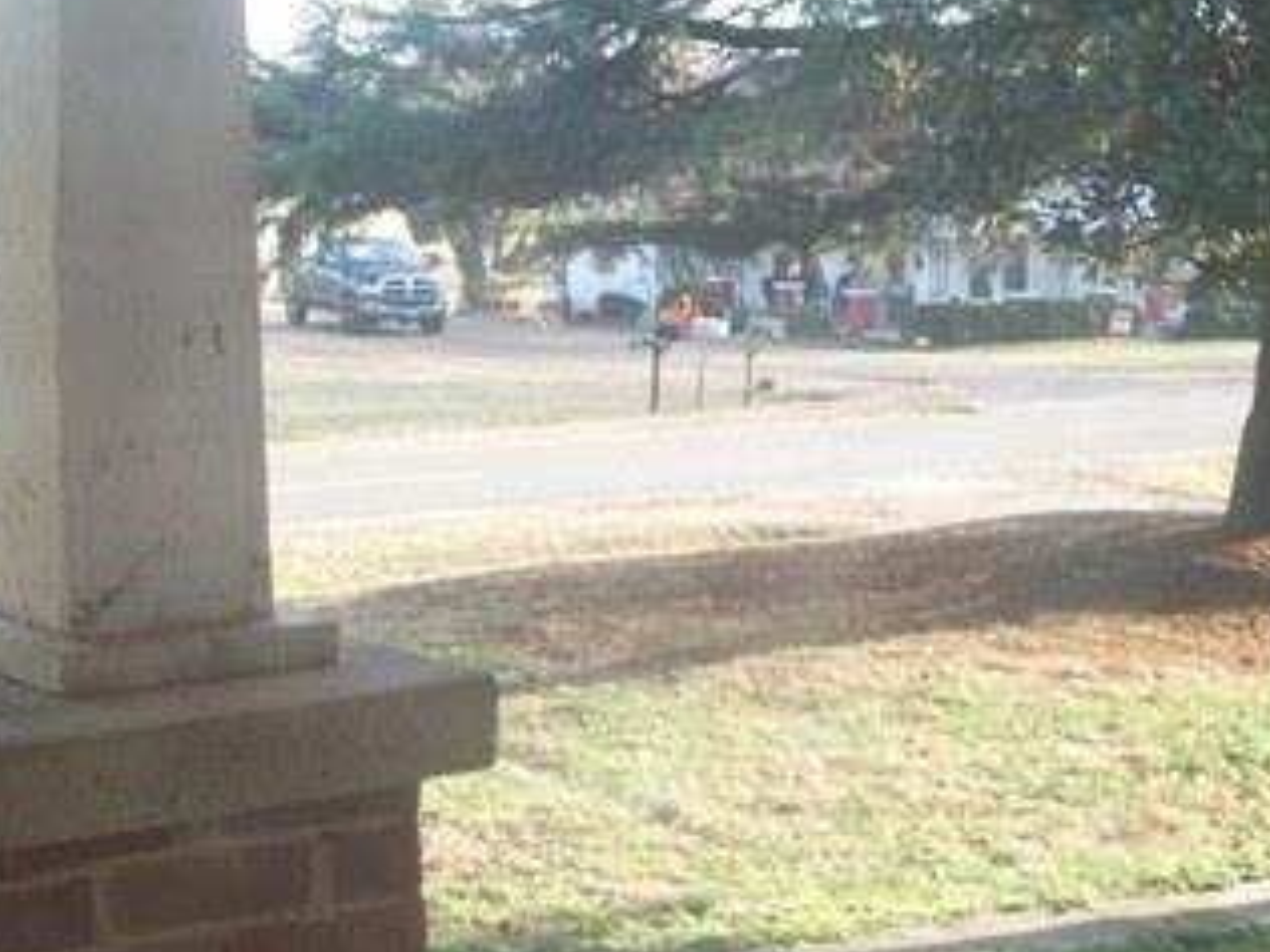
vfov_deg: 18.1
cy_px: 257
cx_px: 739
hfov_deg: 24.1
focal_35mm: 81
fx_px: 2972
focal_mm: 7.1
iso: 80
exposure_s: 1/100
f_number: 3.2
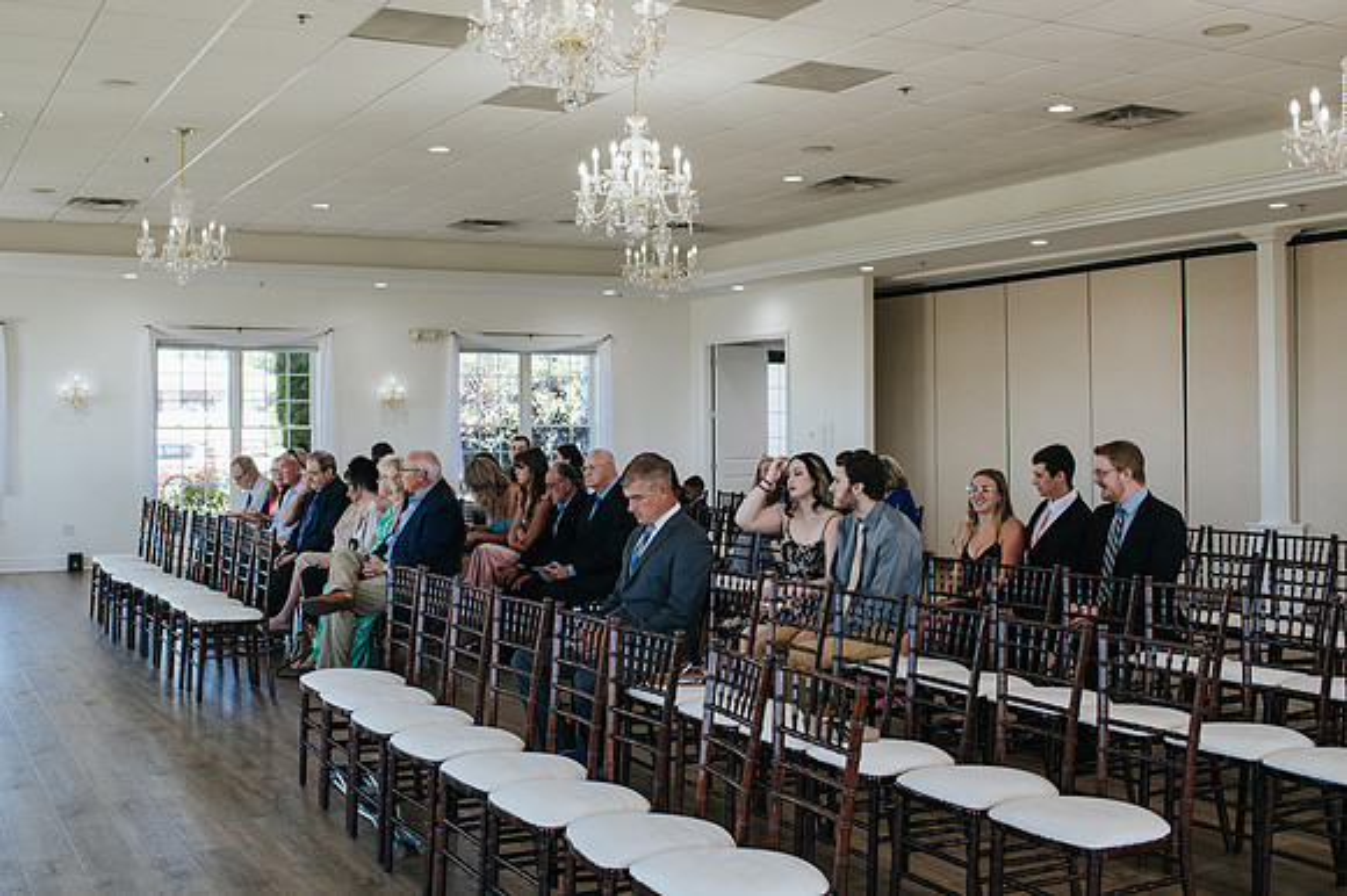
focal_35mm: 40
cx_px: 604
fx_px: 1512
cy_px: 402
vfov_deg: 33.0
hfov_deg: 48.0
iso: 500
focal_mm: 35
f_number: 3.5
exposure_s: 1/320
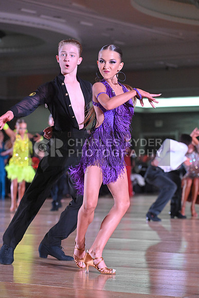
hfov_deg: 12.5
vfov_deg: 18.6
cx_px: 100
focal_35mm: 110
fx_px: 911
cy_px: 149
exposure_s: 1/400
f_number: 5
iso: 5000
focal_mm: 110
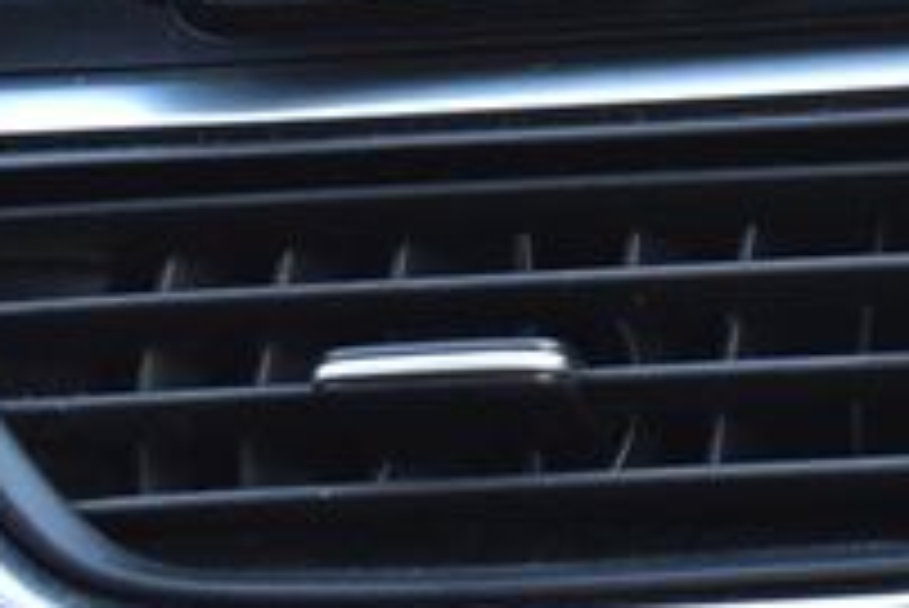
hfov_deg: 16.2
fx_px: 2996
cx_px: 1242
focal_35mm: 119
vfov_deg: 11.2
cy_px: -284
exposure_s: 1/25
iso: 400
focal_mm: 25
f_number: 7.1
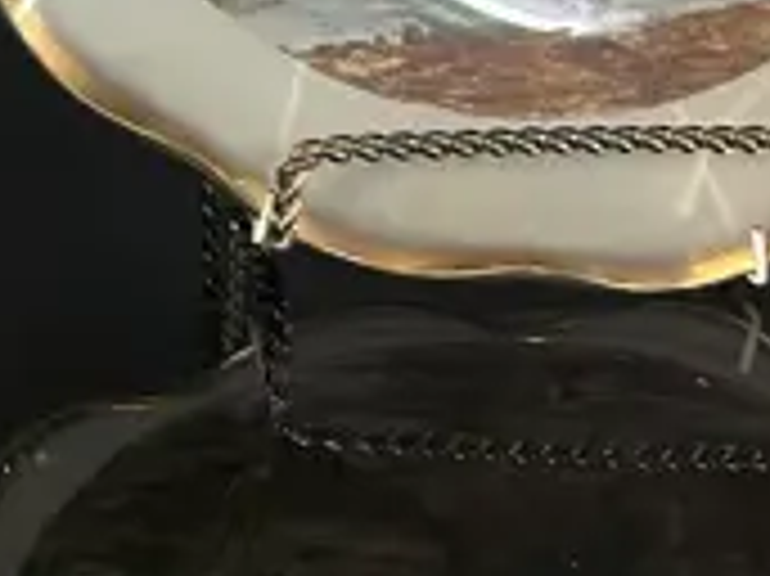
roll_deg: +1.0
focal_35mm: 144
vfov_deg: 9.8
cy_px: -405
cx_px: -518
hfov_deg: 12.7
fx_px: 3201
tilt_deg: -18.0
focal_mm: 6.86
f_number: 1.78
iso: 200
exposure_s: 1/50
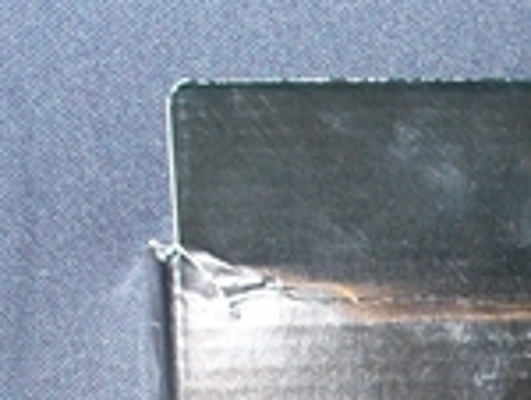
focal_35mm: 123
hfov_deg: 15.4
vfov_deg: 11.7
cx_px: 630
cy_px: 547
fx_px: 1890
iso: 80
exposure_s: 1/30
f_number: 2.8
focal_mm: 6.1
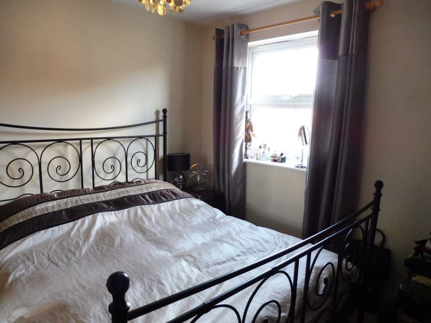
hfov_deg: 71.6
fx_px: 299
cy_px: 162
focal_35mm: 24
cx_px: 216
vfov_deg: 56.8
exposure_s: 1/30
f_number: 3.3
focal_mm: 4.3
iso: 400
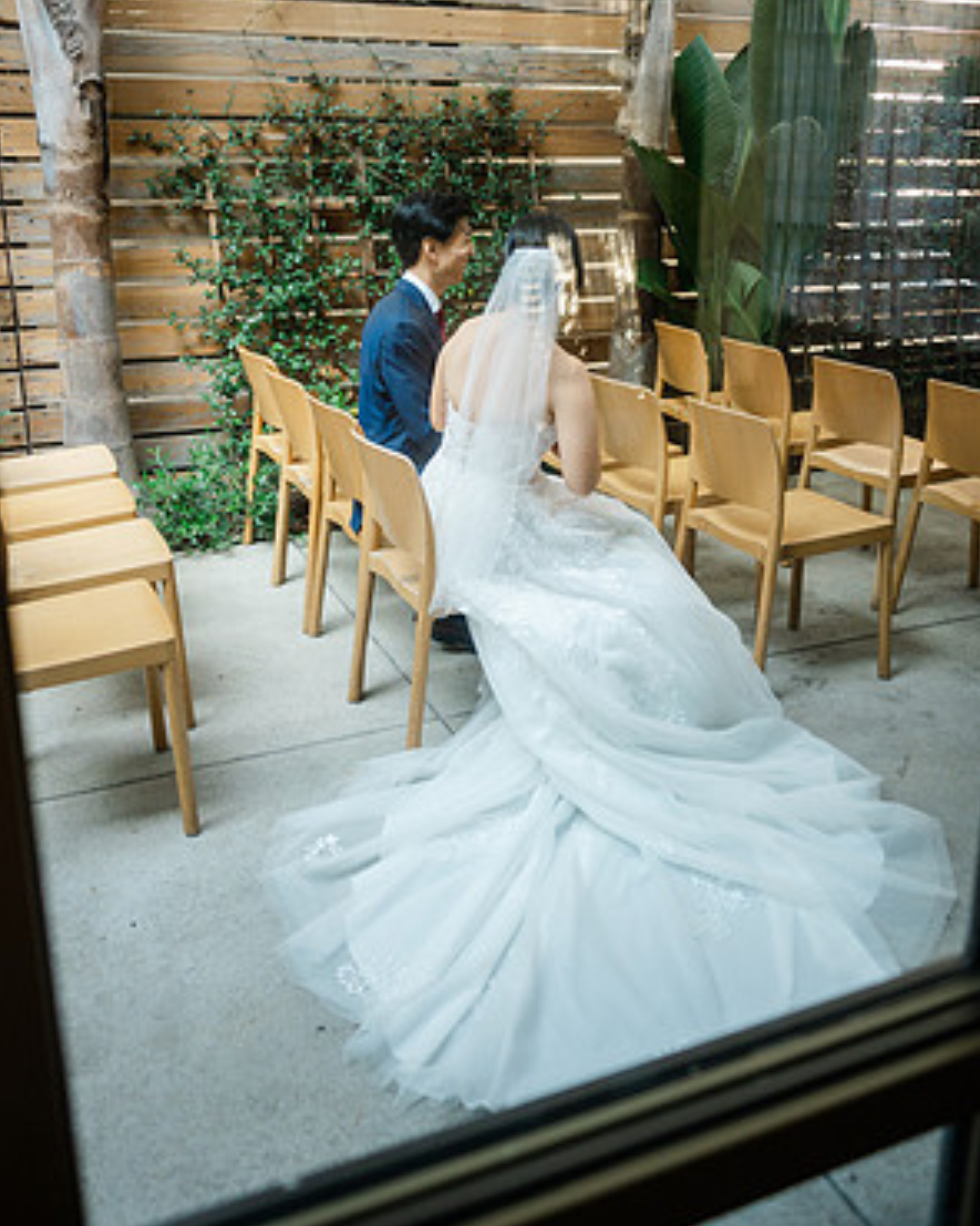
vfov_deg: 55.4
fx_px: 1161
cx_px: 493
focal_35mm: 32
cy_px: 518
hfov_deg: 45.8
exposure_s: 1/250
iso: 400
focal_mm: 28
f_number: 2.8
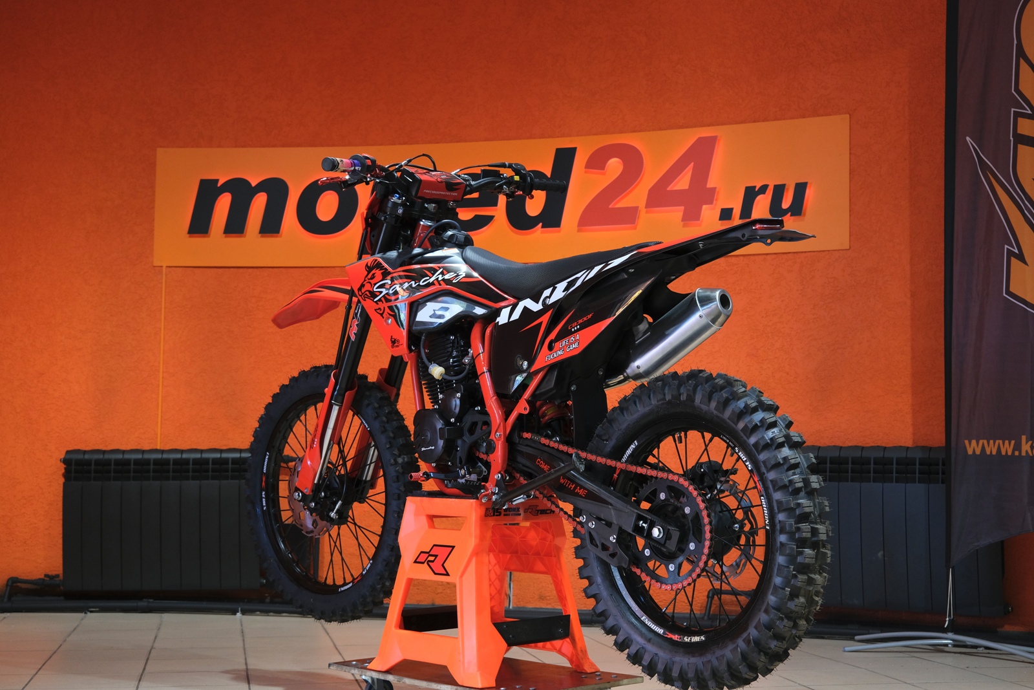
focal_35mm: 49
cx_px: 517
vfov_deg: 27.5
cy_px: 345
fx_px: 1407
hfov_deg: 40.3
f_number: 4
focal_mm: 32.5
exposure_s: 1/100
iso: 1250
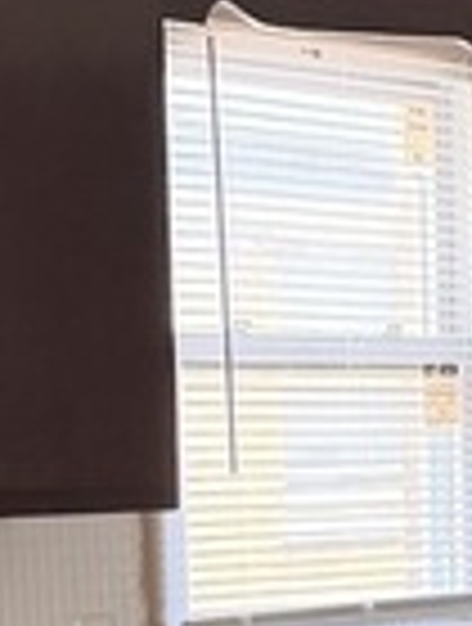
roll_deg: +0.3
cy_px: 1022
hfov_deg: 8.0
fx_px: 3366
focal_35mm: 186
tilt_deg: -10.5
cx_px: 526
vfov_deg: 10.2
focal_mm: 6.76
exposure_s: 1/81
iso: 200
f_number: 1.78
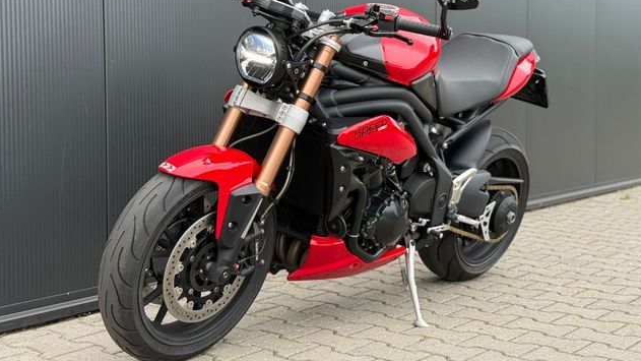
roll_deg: +0.7
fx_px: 901
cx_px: 321
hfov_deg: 39.2
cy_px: 133
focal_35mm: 53
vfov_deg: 22.6
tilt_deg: -1.6
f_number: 1.78
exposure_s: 1/242
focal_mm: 6.76
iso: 100
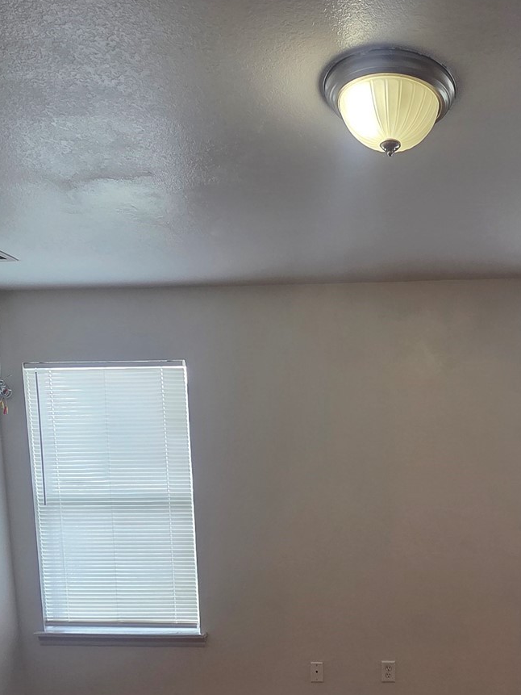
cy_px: 531
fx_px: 582
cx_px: 434
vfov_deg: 58.1
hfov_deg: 45.2
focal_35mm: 29
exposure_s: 1/120
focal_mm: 2.2
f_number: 2.2
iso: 125
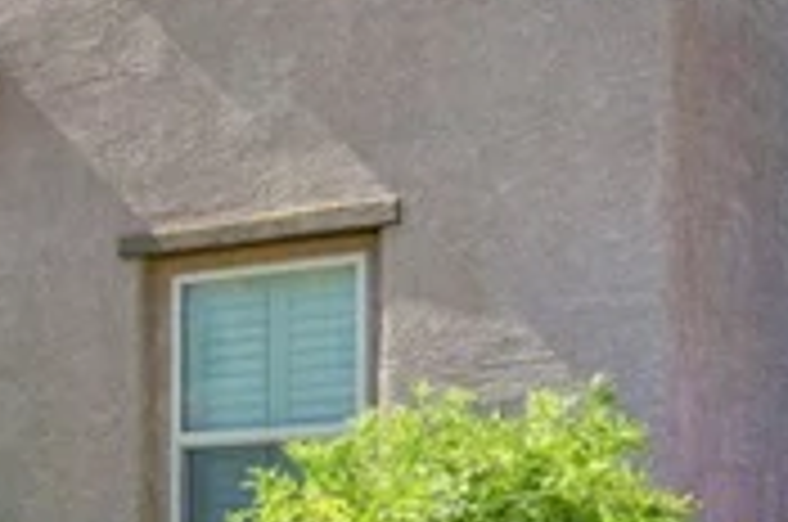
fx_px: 1987
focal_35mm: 91
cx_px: -360
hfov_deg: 19.7
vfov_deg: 14.6
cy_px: 583
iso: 400
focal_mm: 15.5
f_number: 9
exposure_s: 1/250
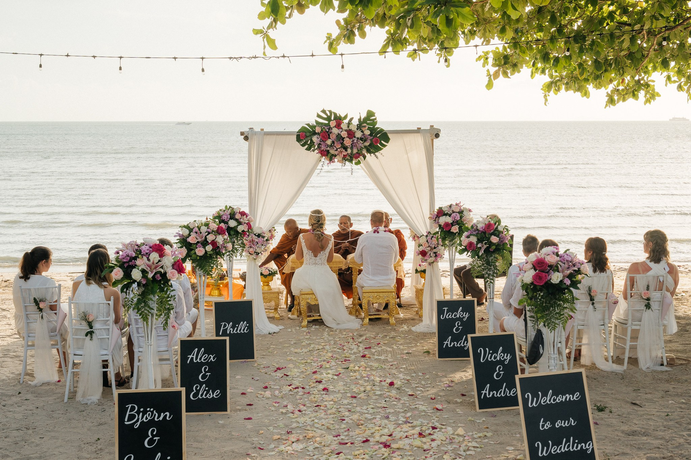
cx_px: 336
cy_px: 230
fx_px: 1115
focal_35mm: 58
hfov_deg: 34.4
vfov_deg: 23.3
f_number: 9
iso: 125
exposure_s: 1/320
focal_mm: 50
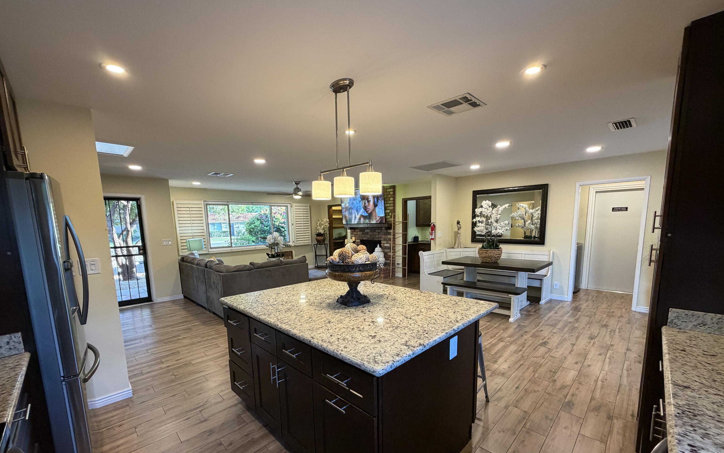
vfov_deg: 74.2
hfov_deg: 101.5
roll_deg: +1.5
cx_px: 364
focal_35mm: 15
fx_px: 296
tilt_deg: -7.4
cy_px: 263
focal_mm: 2.22
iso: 250
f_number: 2.2
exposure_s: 1/60
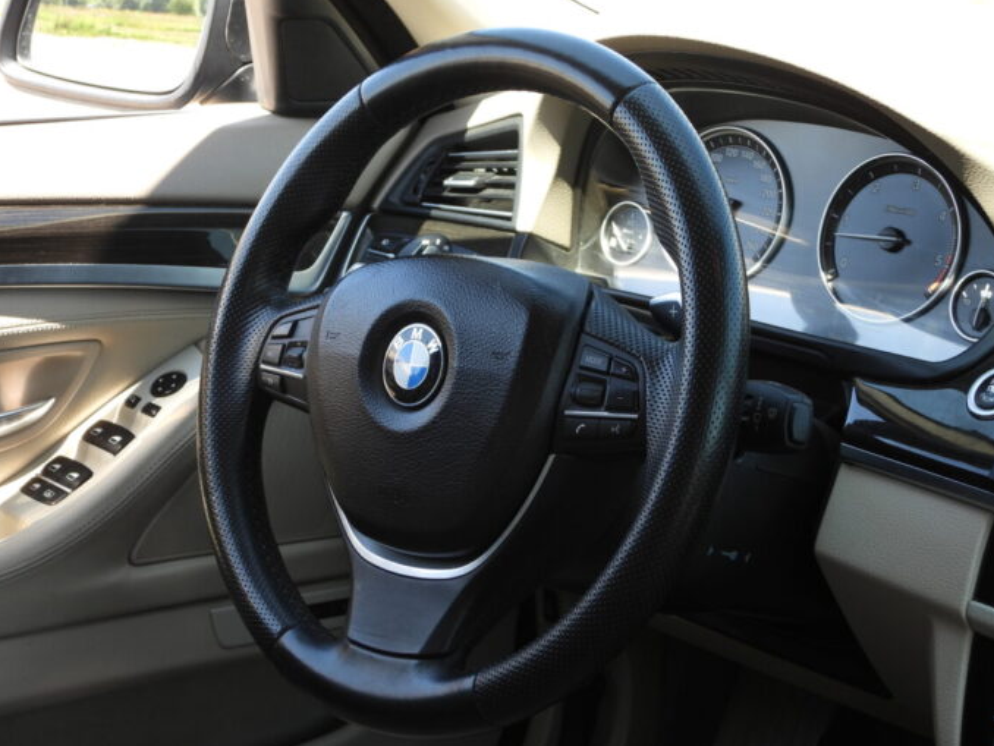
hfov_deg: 23.3
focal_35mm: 84
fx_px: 2413
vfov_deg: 17.6
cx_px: 518
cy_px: 372
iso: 100
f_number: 3.5
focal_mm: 14.4
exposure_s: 1/100
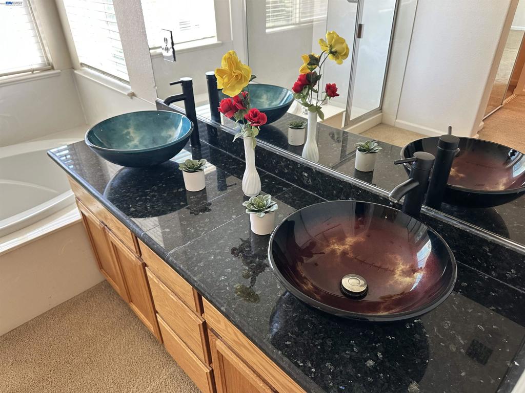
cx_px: 262
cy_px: 196
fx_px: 364
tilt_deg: -31.9
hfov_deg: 71.6
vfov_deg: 56.8
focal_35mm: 24
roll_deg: +0.1
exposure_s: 1/60
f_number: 1.78
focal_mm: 6.86
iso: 200
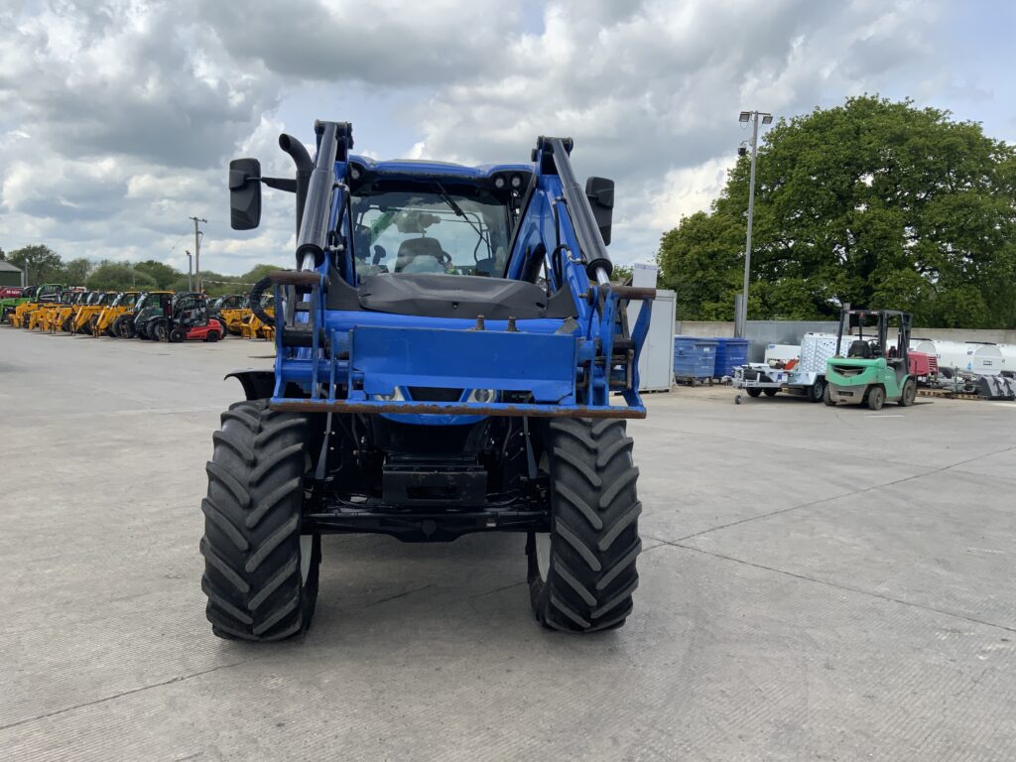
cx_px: 508
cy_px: 381
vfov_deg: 48.2
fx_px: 851
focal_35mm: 29
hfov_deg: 61.7
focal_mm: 3
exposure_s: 1/1451
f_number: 1.8
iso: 16
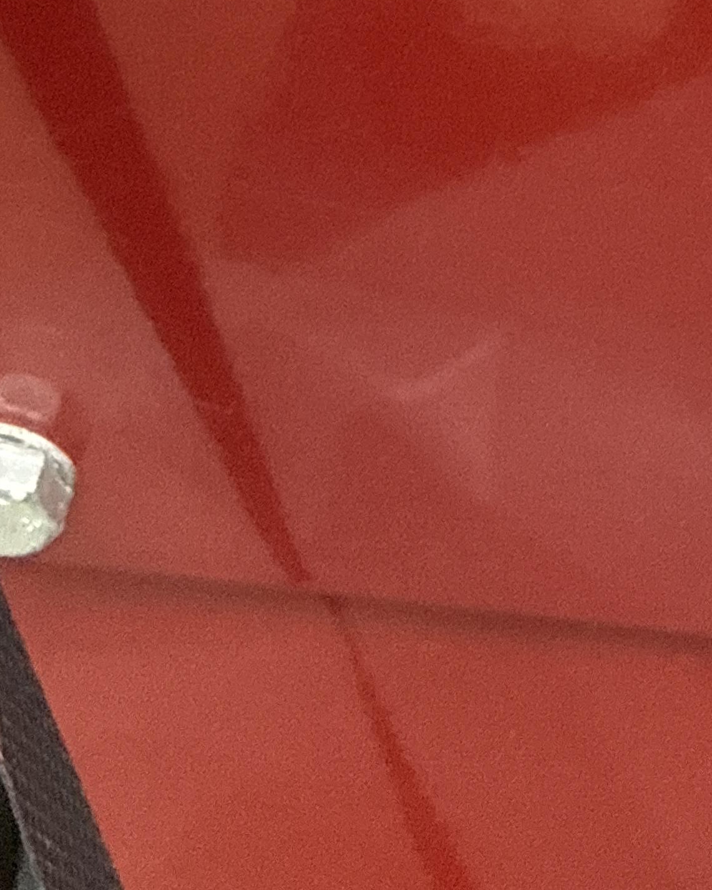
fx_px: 1817
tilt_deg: -31.0
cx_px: 400
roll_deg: +2.1
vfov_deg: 24.1
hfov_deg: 22.2
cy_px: -268
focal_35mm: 69
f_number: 2.2
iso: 320
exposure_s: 1/70
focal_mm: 2.22
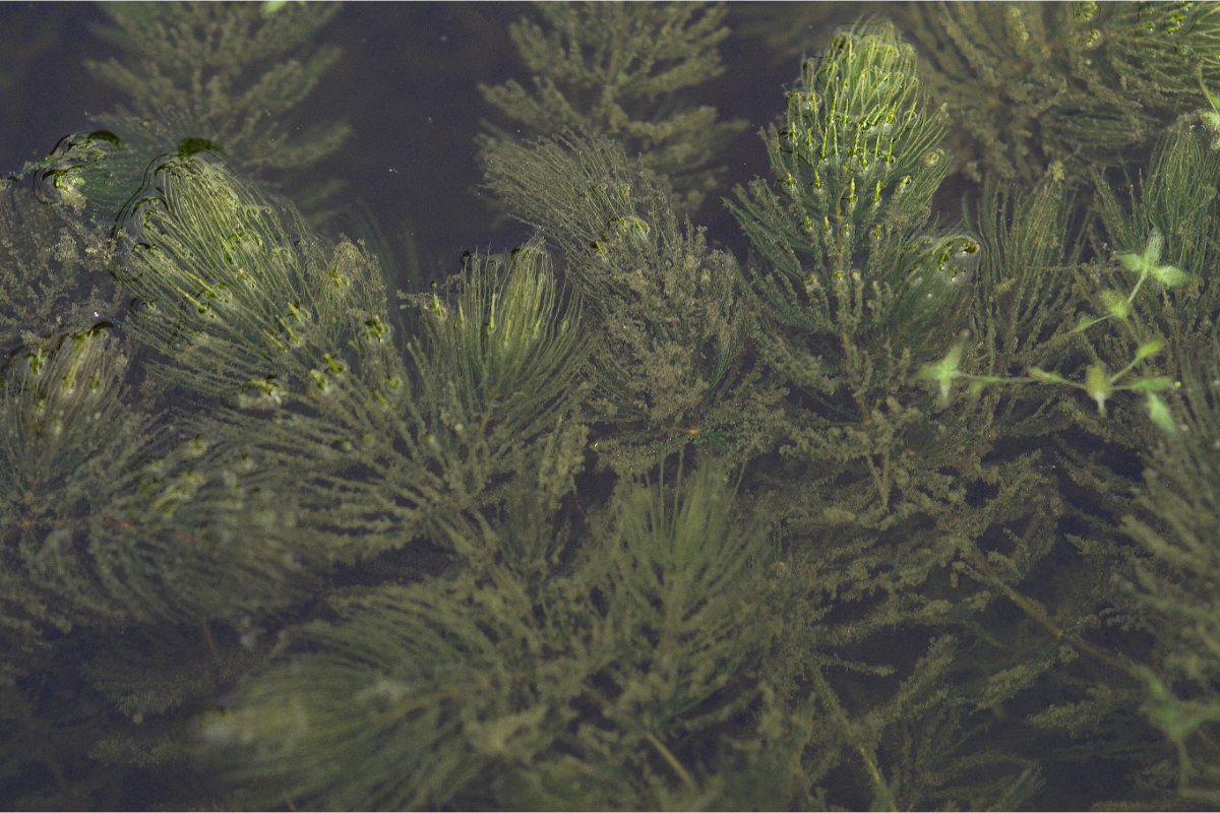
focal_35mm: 150
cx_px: 610
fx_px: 5083
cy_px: 406
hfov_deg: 13.7
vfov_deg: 9.1
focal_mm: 100
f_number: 4
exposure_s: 1/160
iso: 400
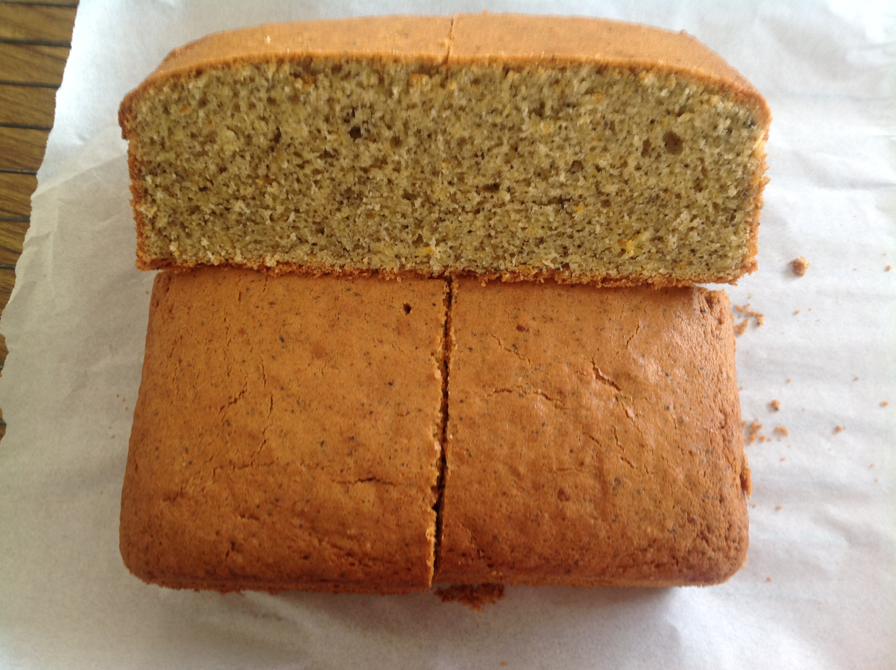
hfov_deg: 52.7
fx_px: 905
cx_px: 448
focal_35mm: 35
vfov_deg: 40.6
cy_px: 335
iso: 50
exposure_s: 1/20
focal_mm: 4.28
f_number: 2.4
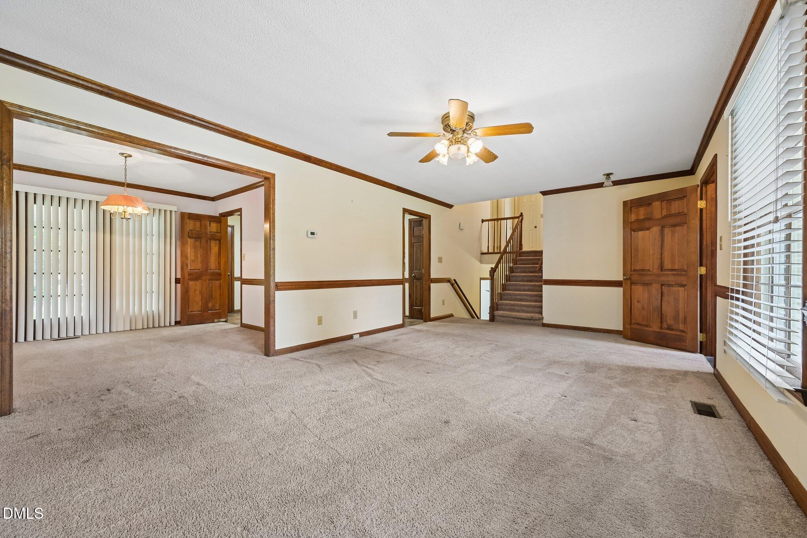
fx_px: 314
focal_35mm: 14
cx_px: 404
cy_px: 269
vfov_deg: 81.2
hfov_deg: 104.3
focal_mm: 14
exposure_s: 1/10
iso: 400
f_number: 8
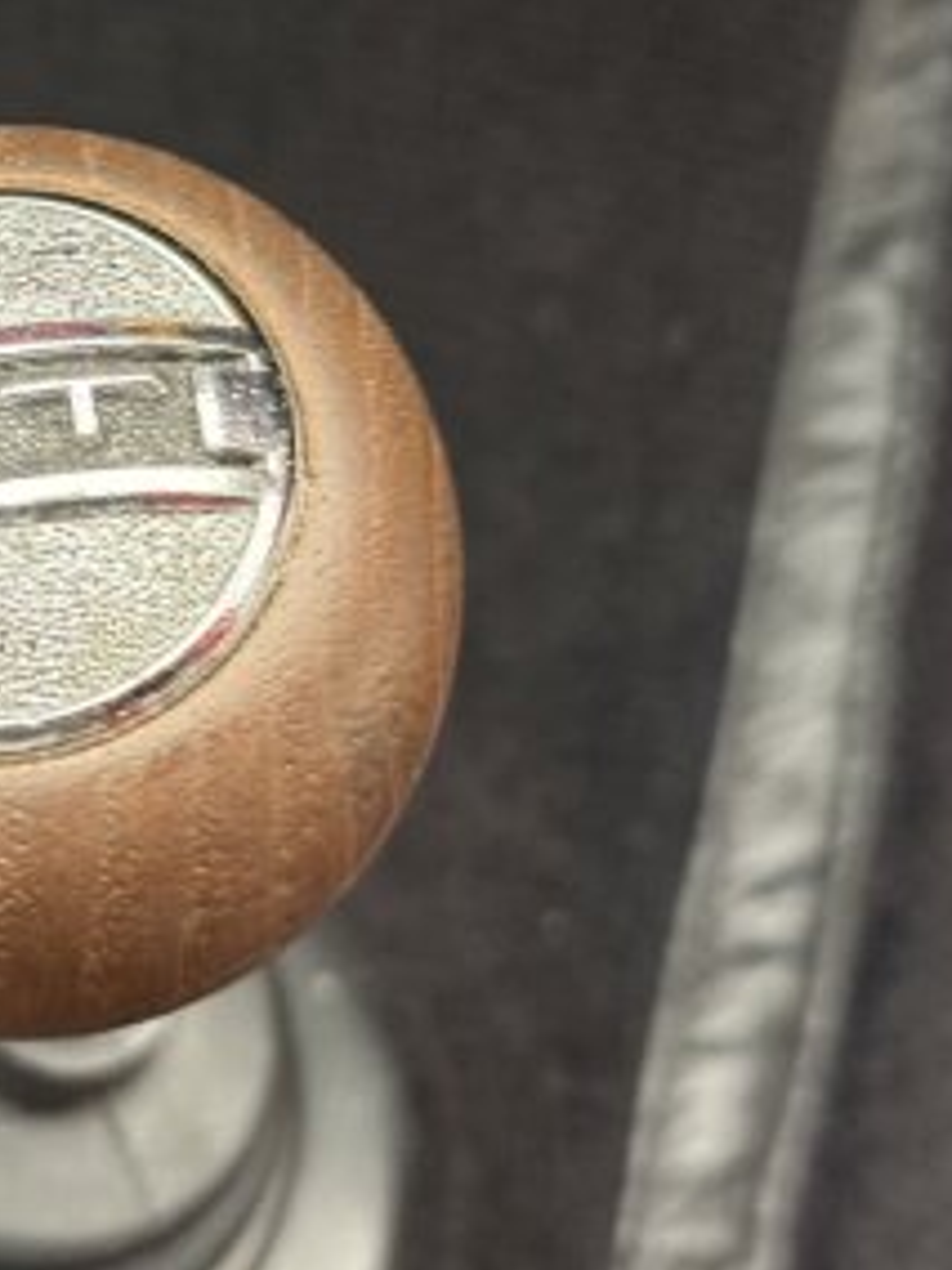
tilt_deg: -67.7
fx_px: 3960
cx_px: -179
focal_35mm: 108
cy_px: 487
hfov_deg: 13.4
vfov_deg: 18.2
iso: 400
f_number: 1.78
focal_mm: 6.76
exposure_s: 1/25
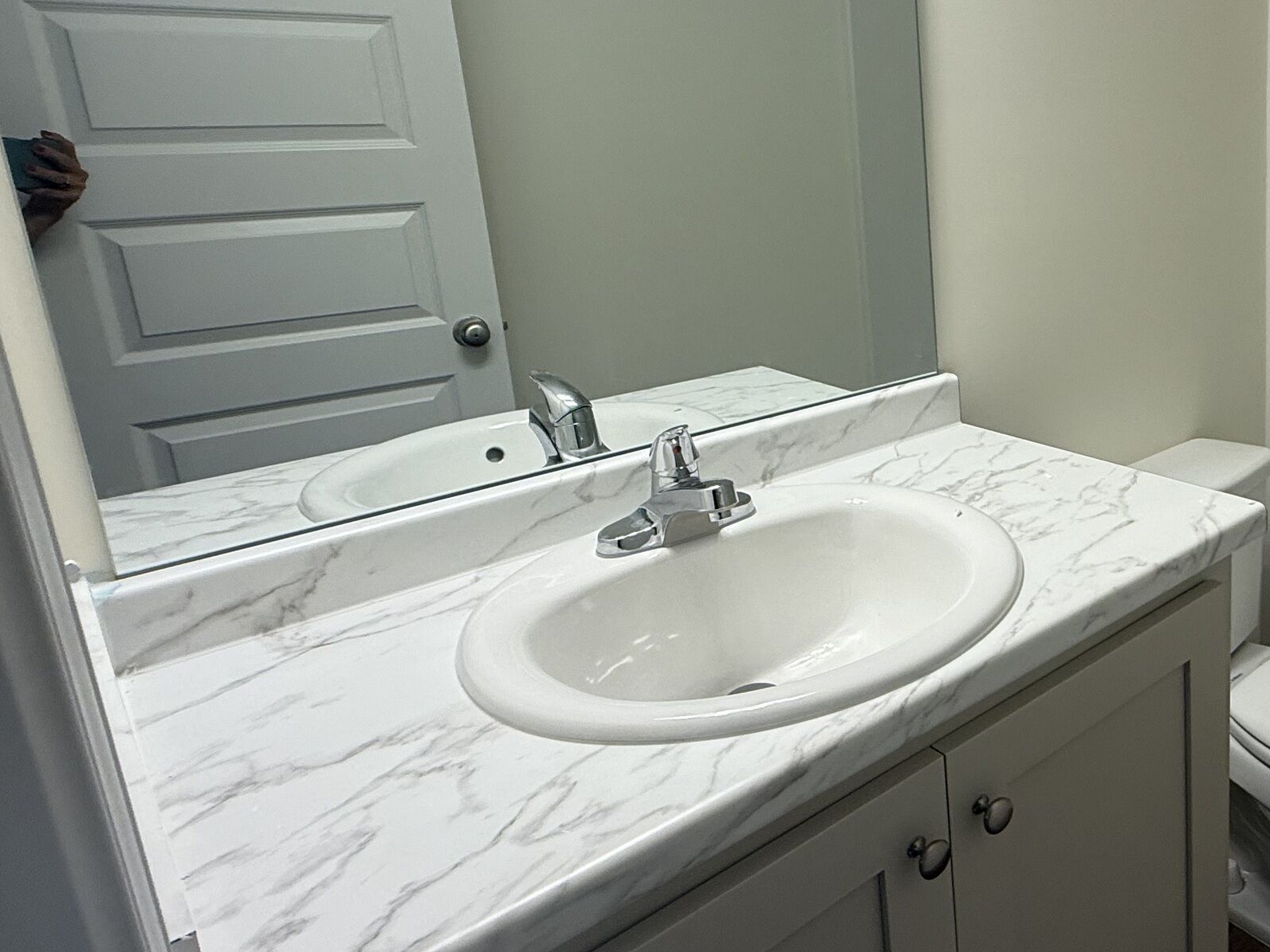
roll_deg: +2.3
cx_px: 1109
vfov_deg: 50.8
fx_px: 991
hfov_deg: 57.5
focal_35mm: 27
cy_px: 351
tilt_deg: -12.8
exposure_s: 1/120
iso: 100
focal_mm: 2.22
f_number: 2.2
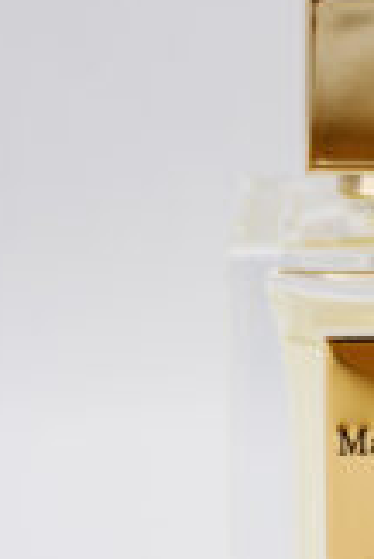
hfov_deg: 8.5
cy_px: 439
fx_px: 2503
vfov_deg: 12.7
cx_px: 439
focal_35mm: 161
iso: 50
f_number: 2.2
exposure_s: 1/250
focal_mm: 50
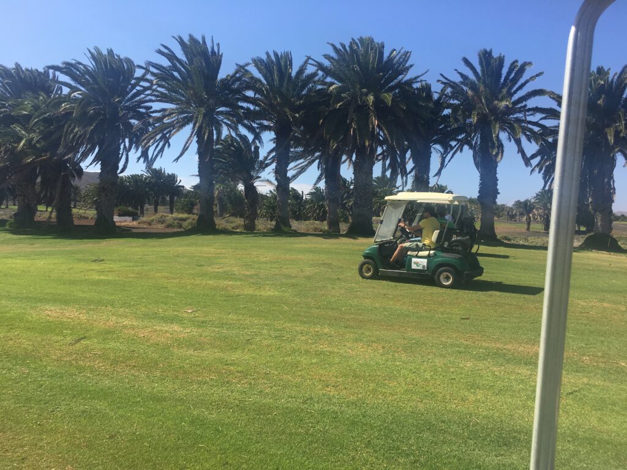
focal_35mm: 29
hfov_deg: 61.7
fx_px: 525
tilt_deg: -1.0
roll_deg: +0.0
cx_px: 314
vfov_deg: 48.2
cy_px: 235
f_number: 2.2
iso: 25
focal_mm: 4.15
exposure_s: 1/1326
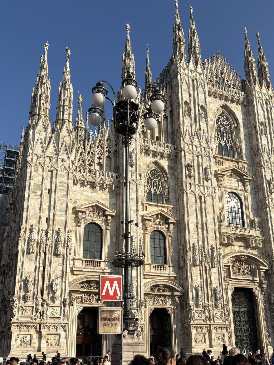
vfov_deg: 52.6
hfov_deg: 40.4
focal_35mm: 35
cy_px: 182
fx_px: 369
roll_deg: +2.0
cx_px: 171
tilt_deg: +20.3
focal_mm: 5.96
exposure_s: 1/4255
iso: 50
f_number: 1.6
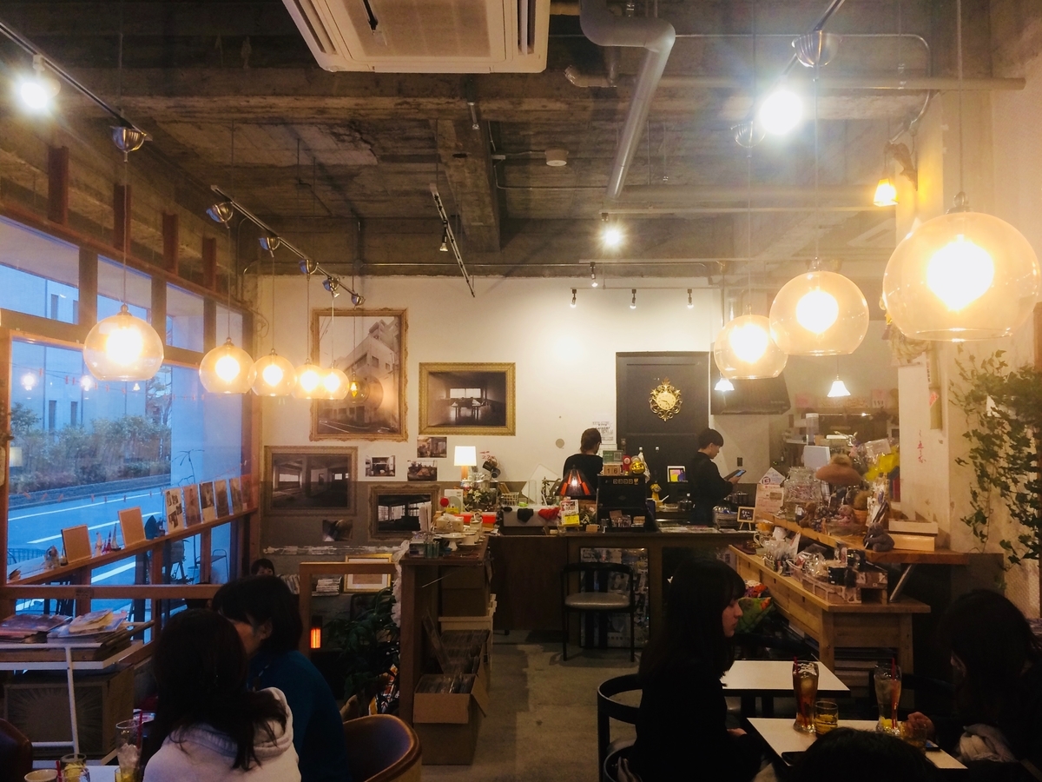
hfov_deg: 61.7
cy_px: 391
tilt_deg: +1.9
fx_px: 873
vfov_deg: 48.2
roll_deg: -0.3
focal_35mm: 29
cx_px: 521
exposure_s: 1/30
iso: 80
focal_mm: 4.15
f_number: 2.2
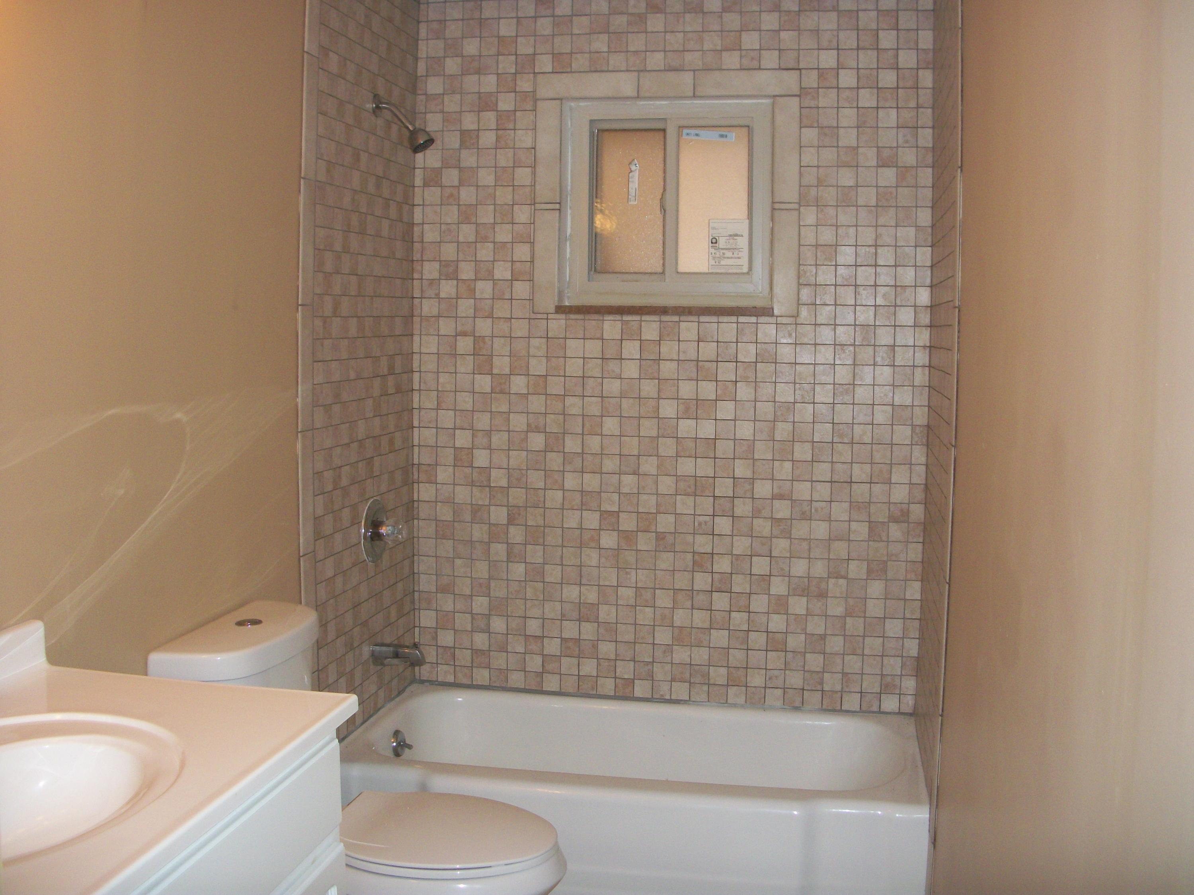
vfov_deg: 40.7
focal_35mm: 35
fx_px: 1207
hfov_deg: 52.6
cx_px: 597
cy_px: 448
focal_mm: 6.3
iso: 160
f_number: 3.1
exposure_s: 1/60
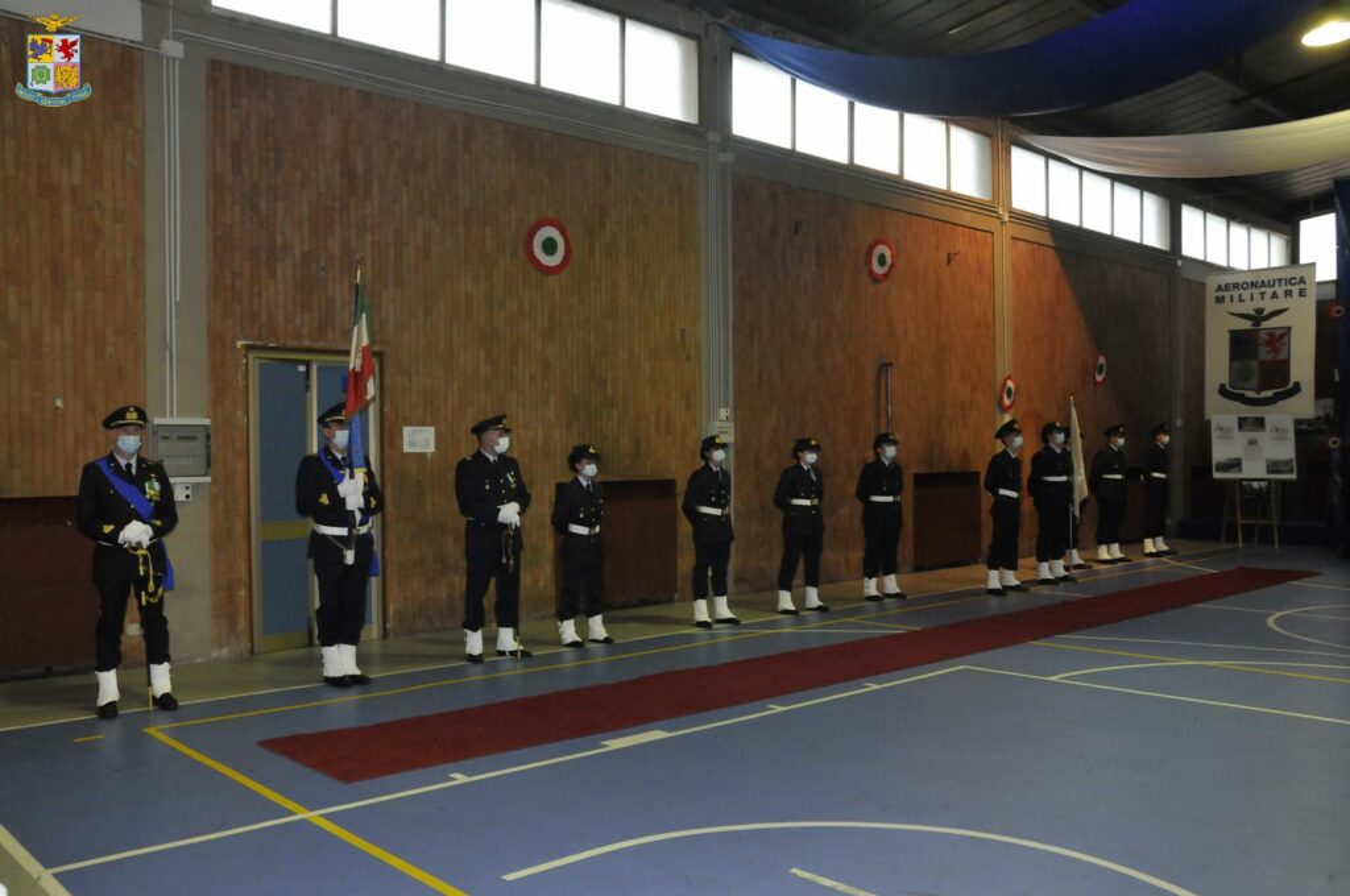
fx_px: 1124
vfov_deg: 43.5
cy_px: 448
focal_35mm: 30
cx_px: 675
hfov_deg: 62.0
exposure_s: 1/60
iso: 1600
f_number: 5.6
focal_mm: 20
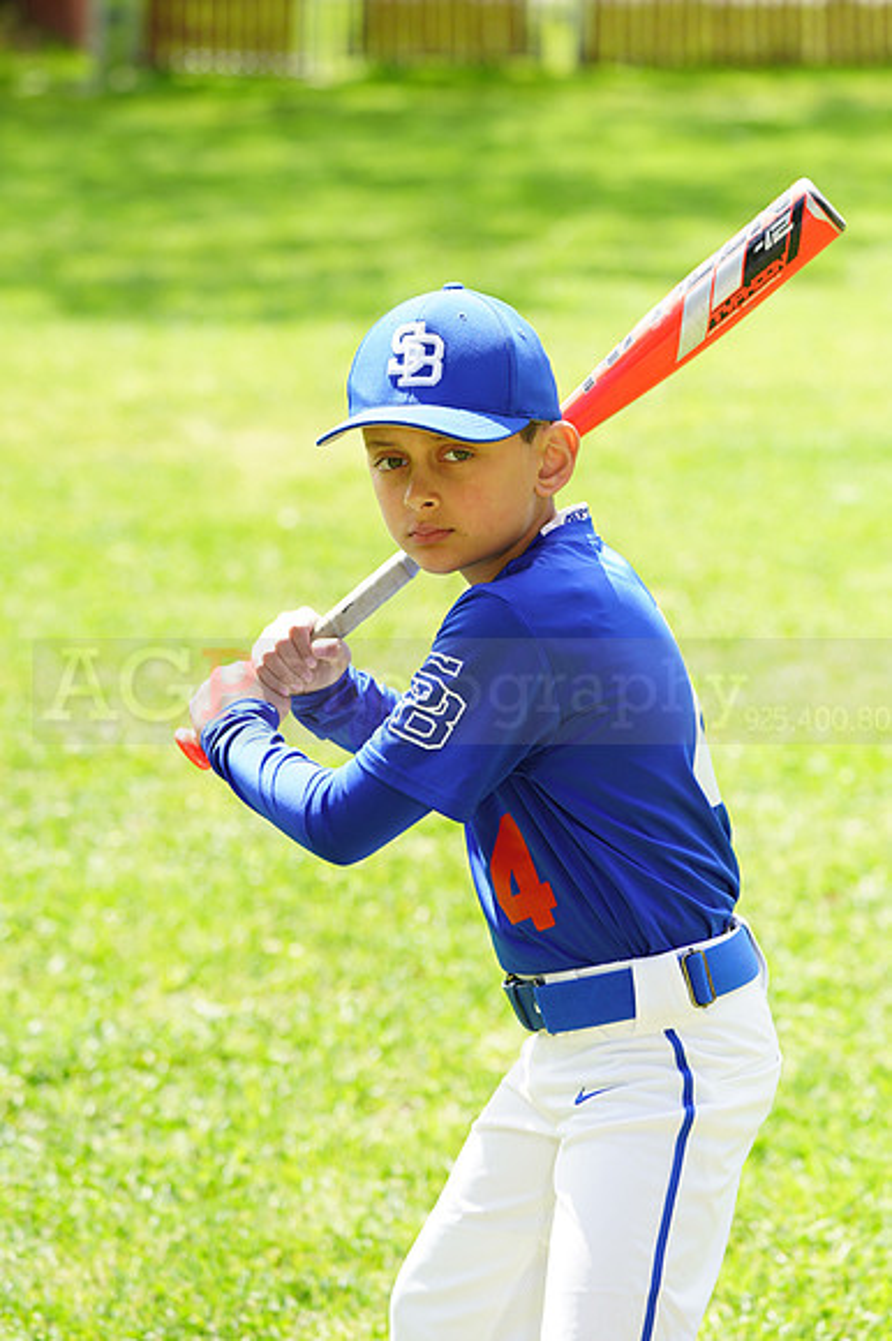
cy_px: 670
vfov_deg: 11.6
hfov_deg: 7.7
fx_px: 6586
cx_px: 446
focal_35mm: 177
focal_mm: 177
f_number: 6.3
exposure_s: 1/200
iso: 200
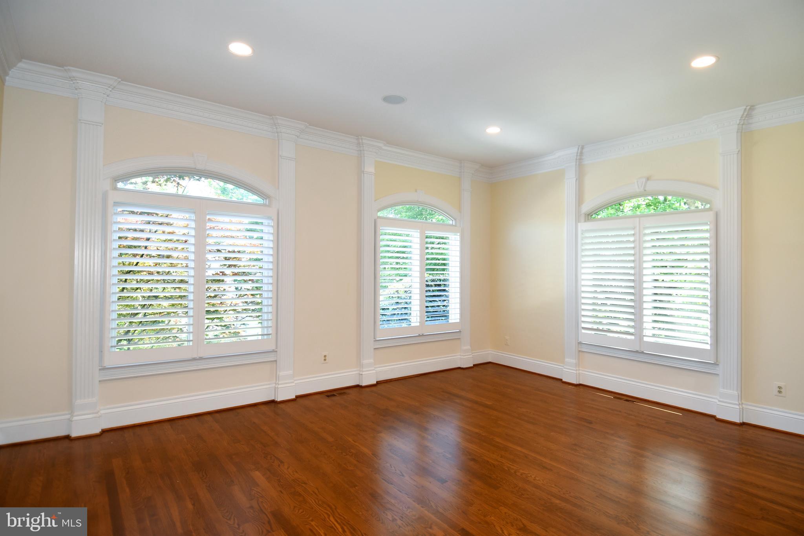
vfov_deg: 67.4
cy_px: 268
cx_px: 402
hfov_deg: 90.0
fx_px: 402
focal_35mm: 18
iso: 200
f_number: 4
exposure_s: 1/60
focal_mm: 12
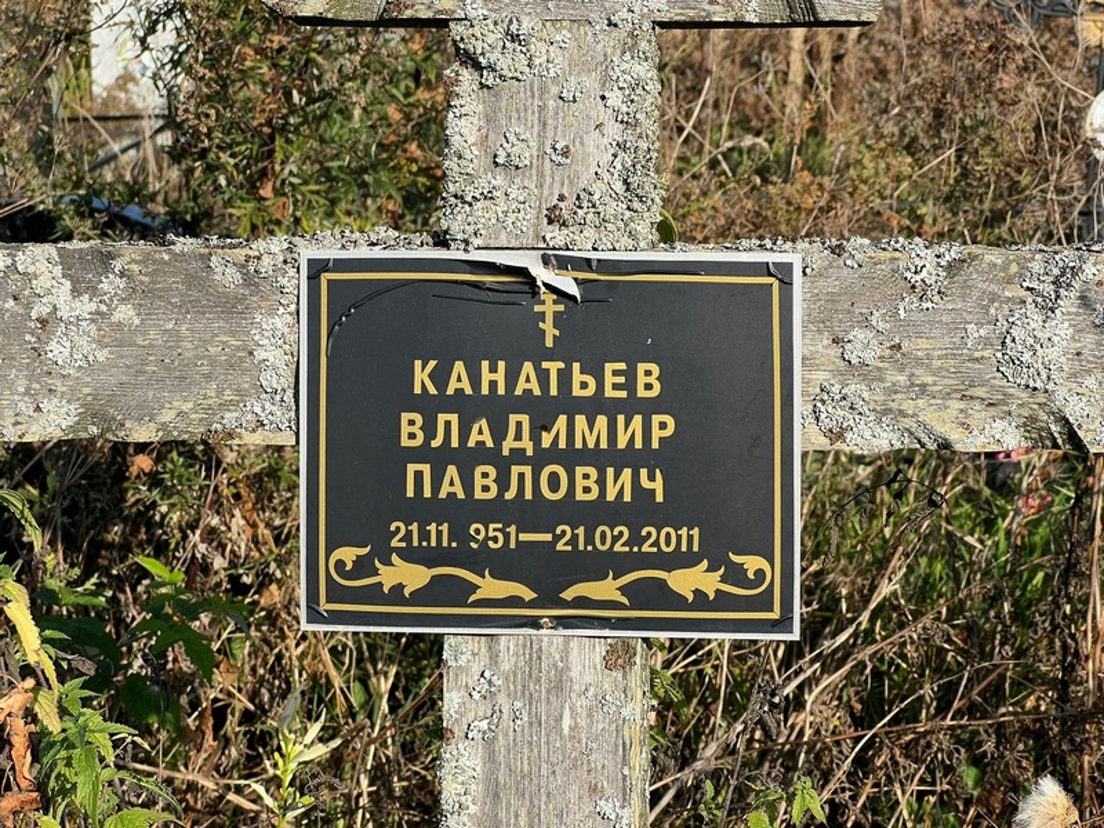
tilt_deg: -10.6
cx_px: 552
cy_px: 414
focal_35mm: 77
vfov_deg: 19.1
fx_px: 2456
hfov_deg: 25.3
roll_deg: +0.0
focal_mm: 9
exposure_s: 1/488
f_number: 2.8
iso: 32
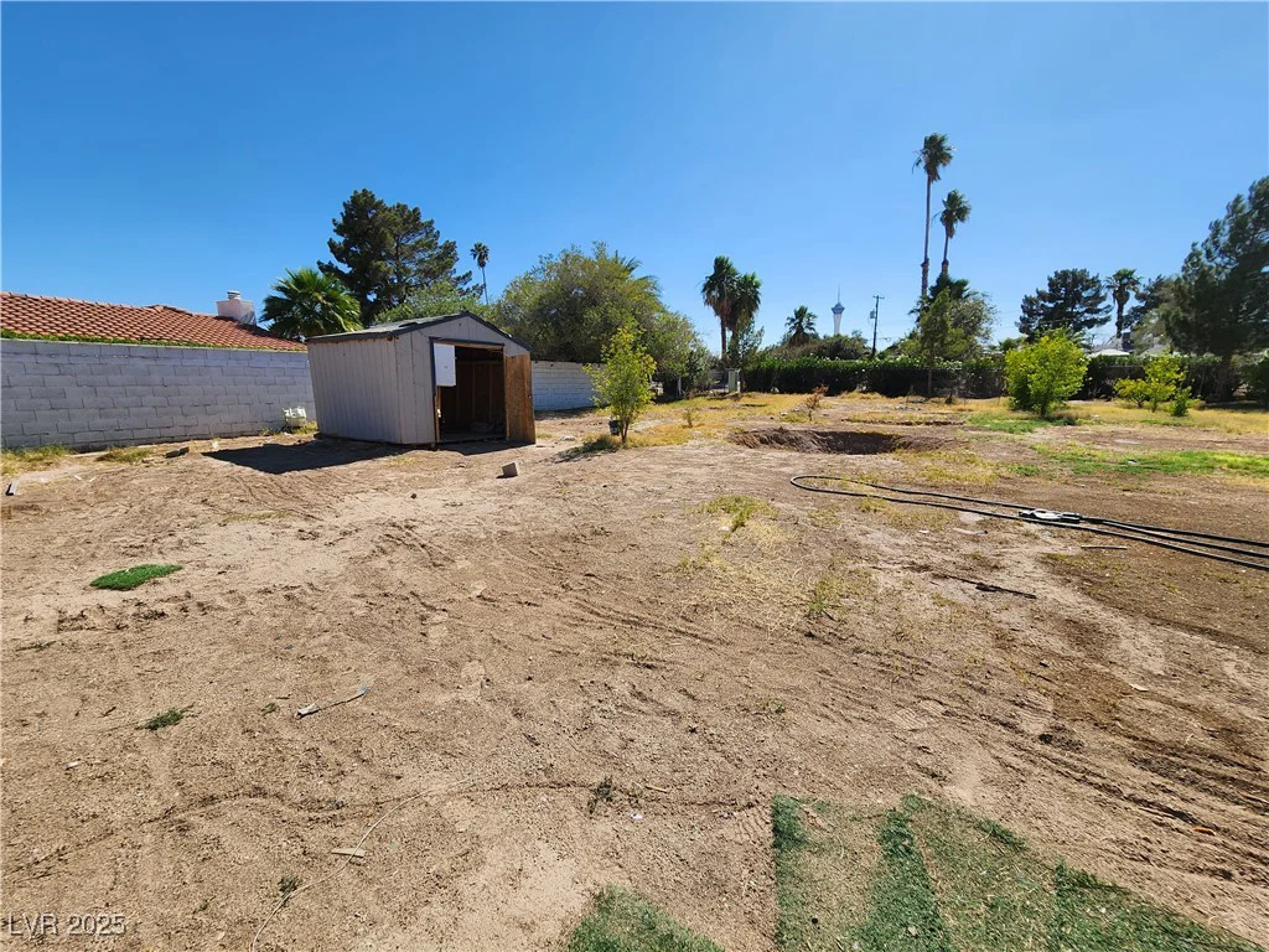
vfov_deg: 89.9
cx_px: 634
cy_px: 476
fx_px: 477
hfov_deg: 106.2
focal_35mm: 13
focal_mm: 2.2
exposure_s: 1/2365
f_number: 2.2
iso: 50
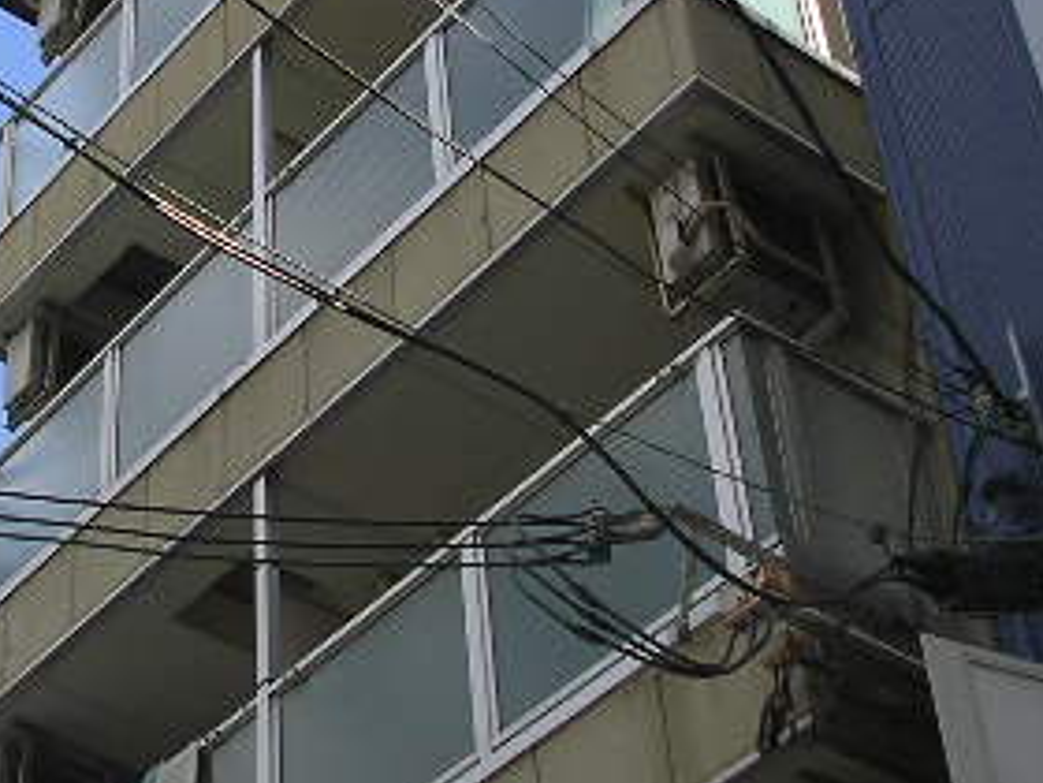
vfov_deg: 16.9
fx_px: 2621
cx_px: 224
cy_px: 186
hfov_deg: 22.2
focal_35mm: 87
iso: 50
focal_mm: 5.8
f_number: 4.1
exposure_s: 1/467
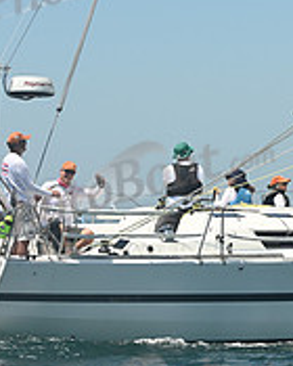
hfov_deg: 7.0
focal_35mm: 218
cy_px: 47
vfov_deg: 8.8
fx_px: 2363
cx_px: 385
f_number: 8
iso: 320
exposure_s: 1/1000
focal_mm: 70
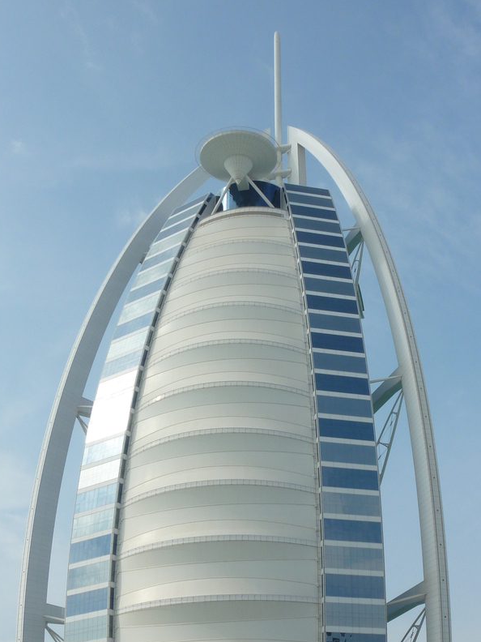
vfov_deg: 35.3
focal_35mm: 53
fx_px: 982
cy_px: 485
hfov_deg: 27.4
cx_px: 302
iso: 80
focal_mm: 5.7
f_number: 5.6
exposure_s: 1/500
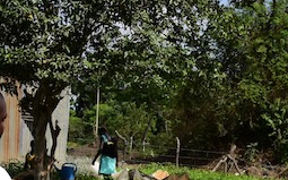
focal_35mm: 128
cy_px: 219
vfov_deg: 10.1
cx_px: 128
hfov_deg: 16.3
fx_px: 1004
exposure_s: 1/160
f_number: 7.1
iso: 100
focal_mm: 40
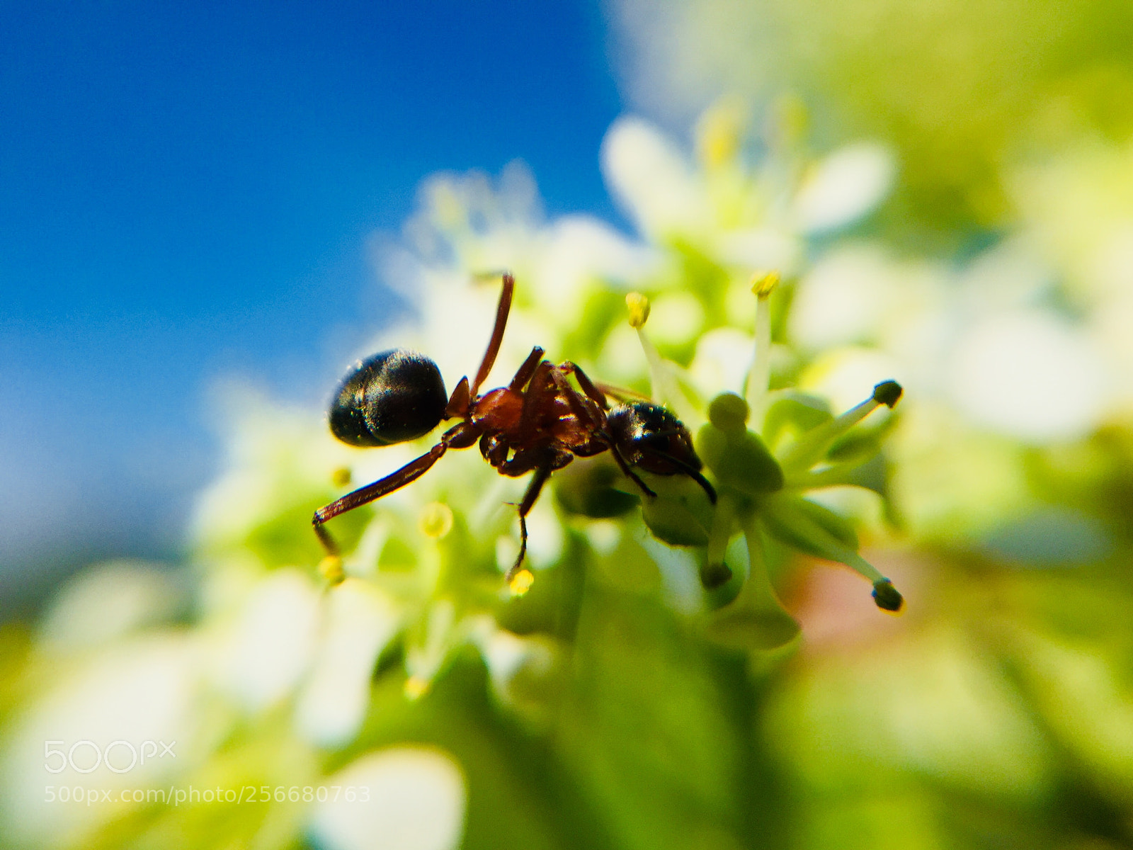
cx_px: 566
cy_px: 425
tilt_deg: +6.3
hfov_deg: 61.7
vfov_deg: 48.2
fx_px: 949
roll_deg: -6.0
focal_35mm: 29
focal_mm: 4.15
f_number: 2.2
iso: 32
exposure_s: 1/3300
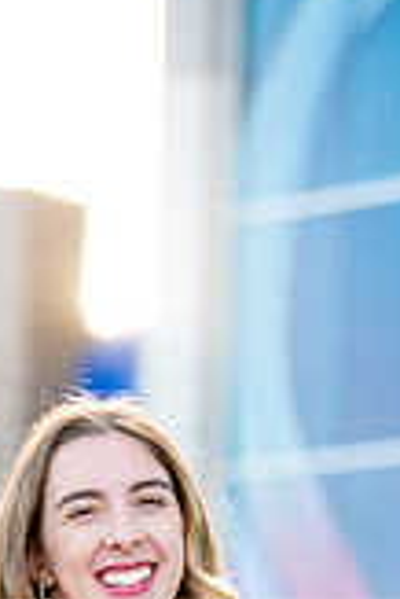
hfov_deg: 5.8
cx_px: 26
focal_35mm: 237
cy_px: 801
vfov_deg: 8.5
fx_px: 3941
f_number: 2.8
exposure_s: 1/400
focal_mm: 86
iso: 320
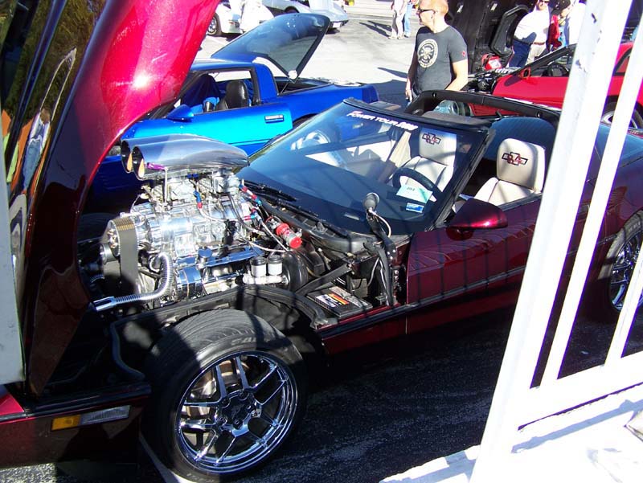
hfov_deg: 49.0
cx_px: 322
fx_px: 706
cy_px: 242
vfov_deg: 37.8
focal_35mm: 38
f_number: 2.8
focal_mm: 6.3
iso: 80
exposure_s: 1/640
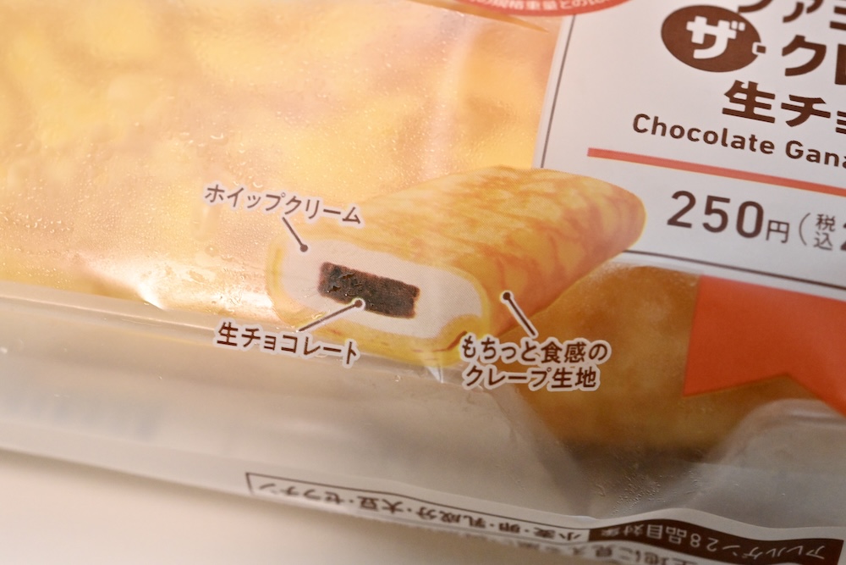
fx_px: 1410
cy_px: 282
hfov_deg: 33.4
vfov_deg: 22.6
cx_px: 423
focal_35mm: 60
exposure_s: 1/160
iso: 6400
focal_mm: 60
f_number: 10
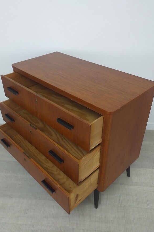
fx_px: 180
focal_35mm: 28
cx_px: 71
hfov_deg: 46.3
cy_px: 116
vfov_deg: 65.5
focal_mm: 3.6
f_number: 1.9
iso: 64
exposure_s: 1/50
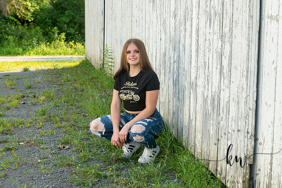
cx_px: 141
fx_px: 587
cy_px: 94
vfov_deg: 18.2
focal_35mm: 75
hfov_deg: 27.0
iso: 400
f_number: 7.1
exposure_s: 1/250
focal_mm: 75
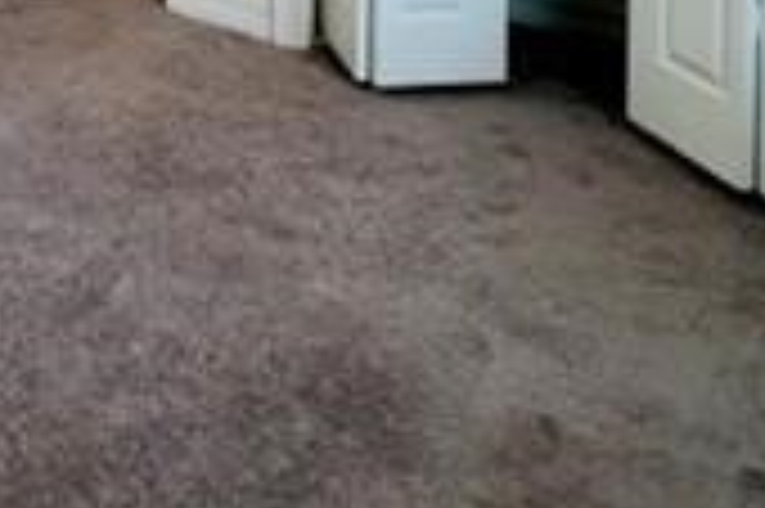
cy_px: -382
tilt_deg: -1.4
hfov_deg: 35.7
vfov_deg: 20.0
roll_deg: -0.6
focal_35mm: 51
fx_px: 1083
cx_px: 27
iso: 160
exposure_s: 1/120
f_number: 1.8
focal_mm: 1.57
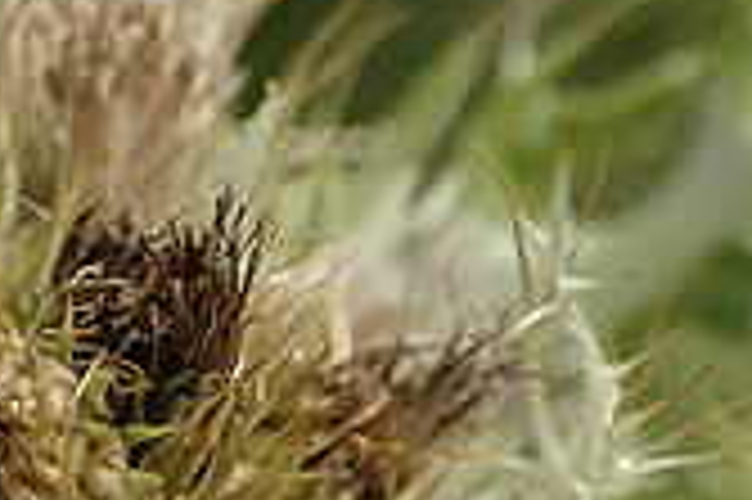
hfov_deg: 2.6
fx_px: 16472
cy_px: 498
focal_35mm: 789
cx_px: 77
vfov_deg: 1.7
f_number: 7.1
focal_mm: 195
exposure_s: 1/800
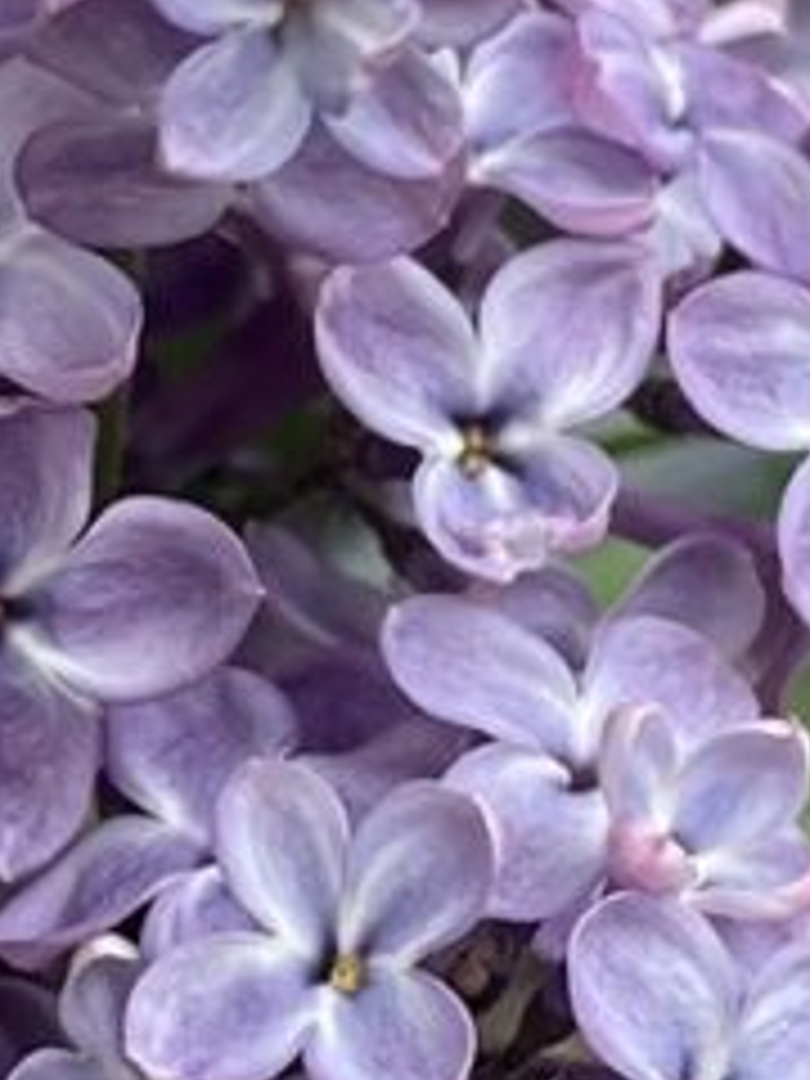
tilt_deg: -40.4
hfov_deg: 8.5
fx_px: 5398
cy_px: 558
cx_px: -40
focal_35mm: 173
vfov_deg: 11.4
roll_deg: -7.5
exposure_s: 1/175
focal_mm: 4.2
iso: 32
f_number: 1.6
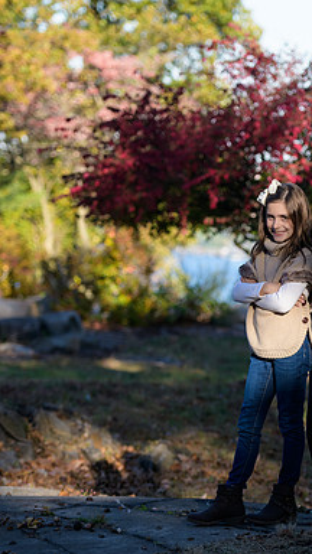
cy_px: 277
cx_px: 279
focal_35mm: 162
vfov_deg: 13.3
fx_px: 2383
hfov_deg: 7.5
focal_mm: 95
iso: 200
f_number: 3.2
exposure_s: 1/1000
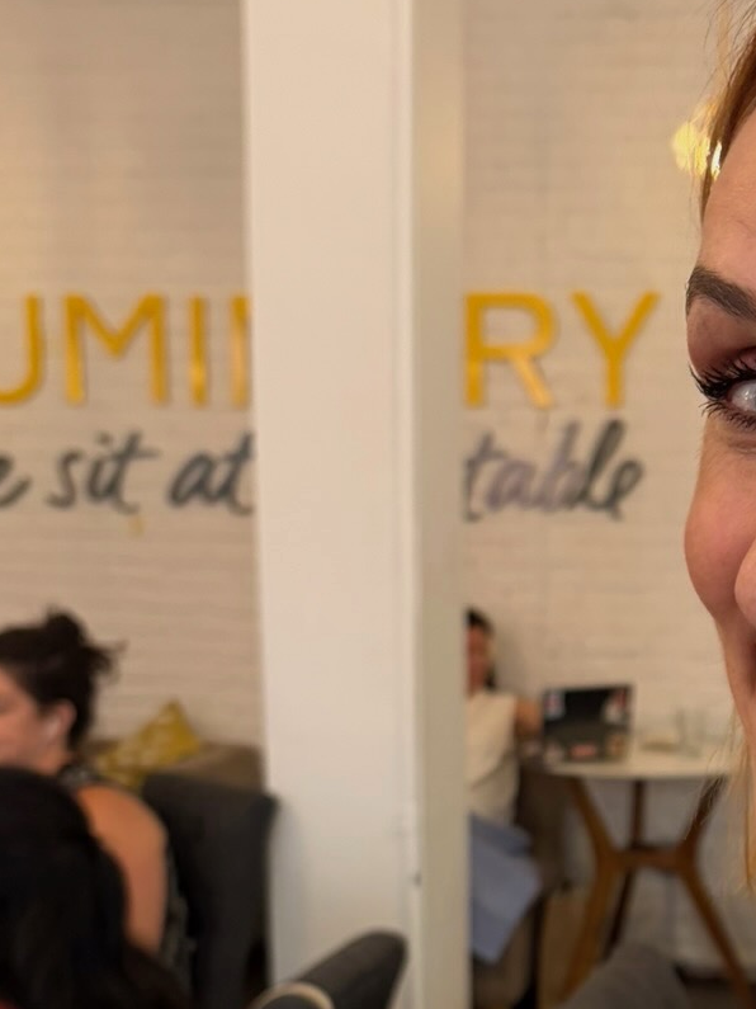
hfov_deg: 21.4
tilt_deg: -10.8
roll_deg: -0.8
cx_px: 686
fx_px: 1952
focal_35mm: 67
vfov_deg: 28.0
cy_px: 897
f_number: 1.6
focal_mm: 5.96
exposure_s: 1/60
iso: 125
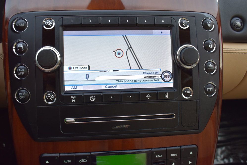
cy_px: 83
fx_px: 254
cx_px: 123
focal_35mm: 37
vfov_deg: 35.9
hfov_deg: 51.9
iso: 400
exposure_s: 1/20
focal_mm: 24
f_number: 6.3
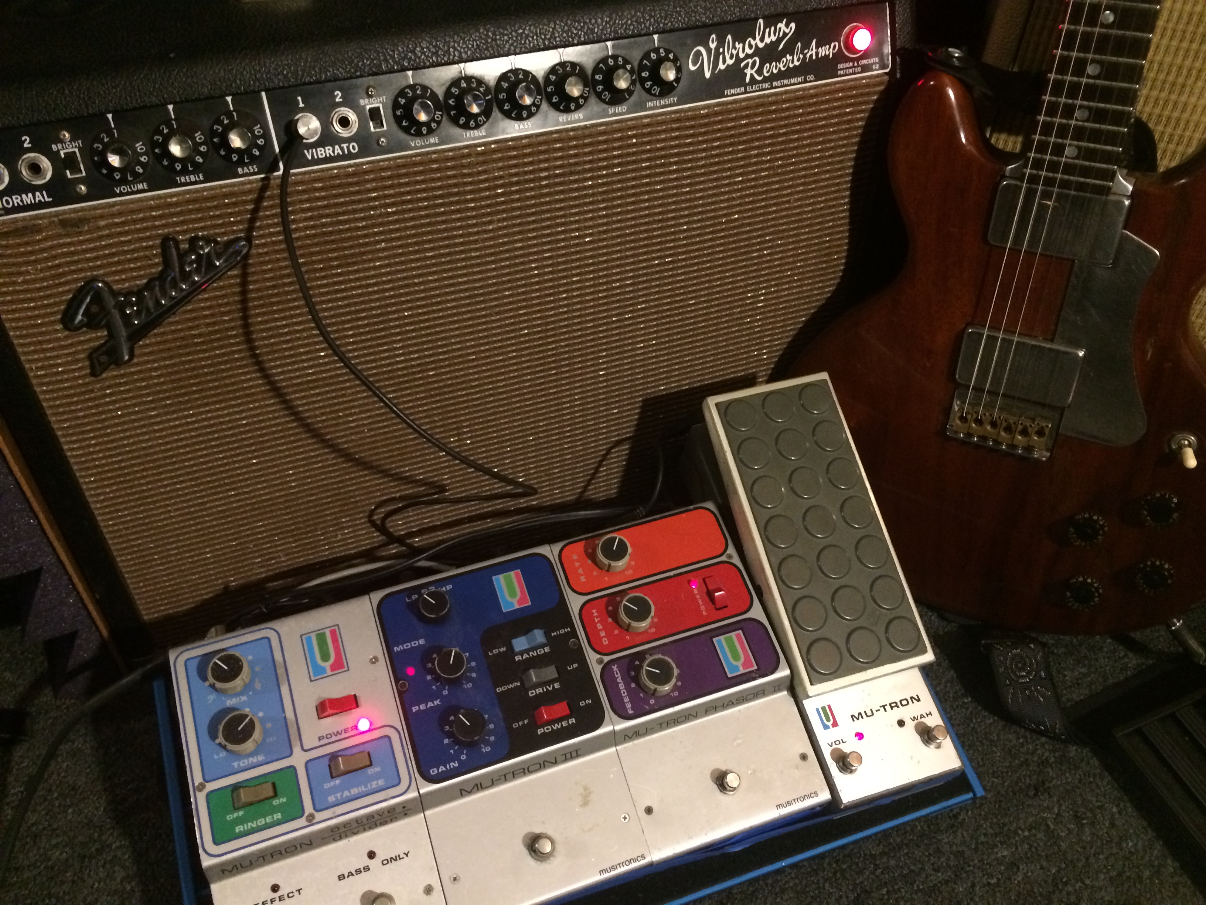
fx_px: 1010
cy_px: 452
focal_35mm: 29
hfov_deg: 61.7
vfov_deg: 48.2
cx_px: 603
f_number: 2.2
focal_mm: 4.15
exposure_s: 1/15
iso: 320
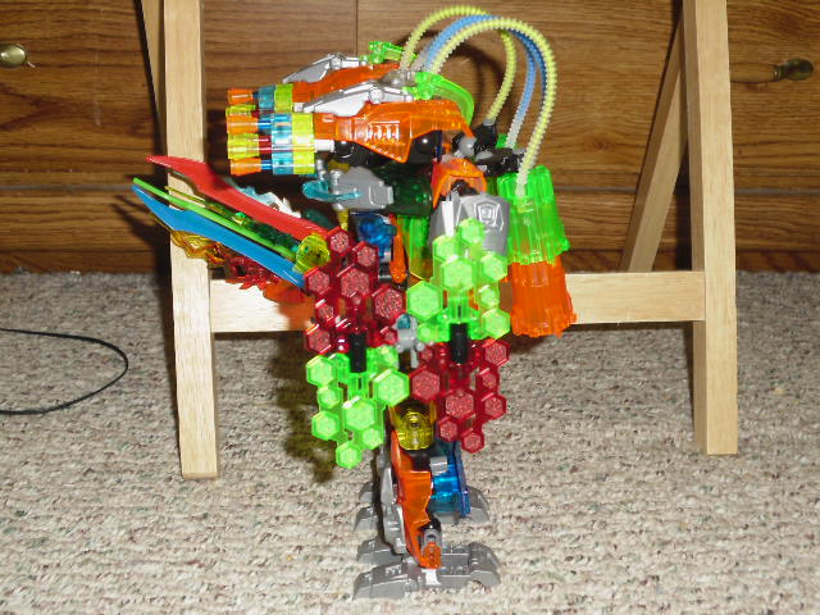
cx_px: 410
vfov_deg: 33.6
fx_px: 1019
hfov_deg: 43.9
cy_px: 308
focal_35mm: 43
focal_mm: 7.7
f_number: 3.4
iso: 200
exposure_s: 1/60
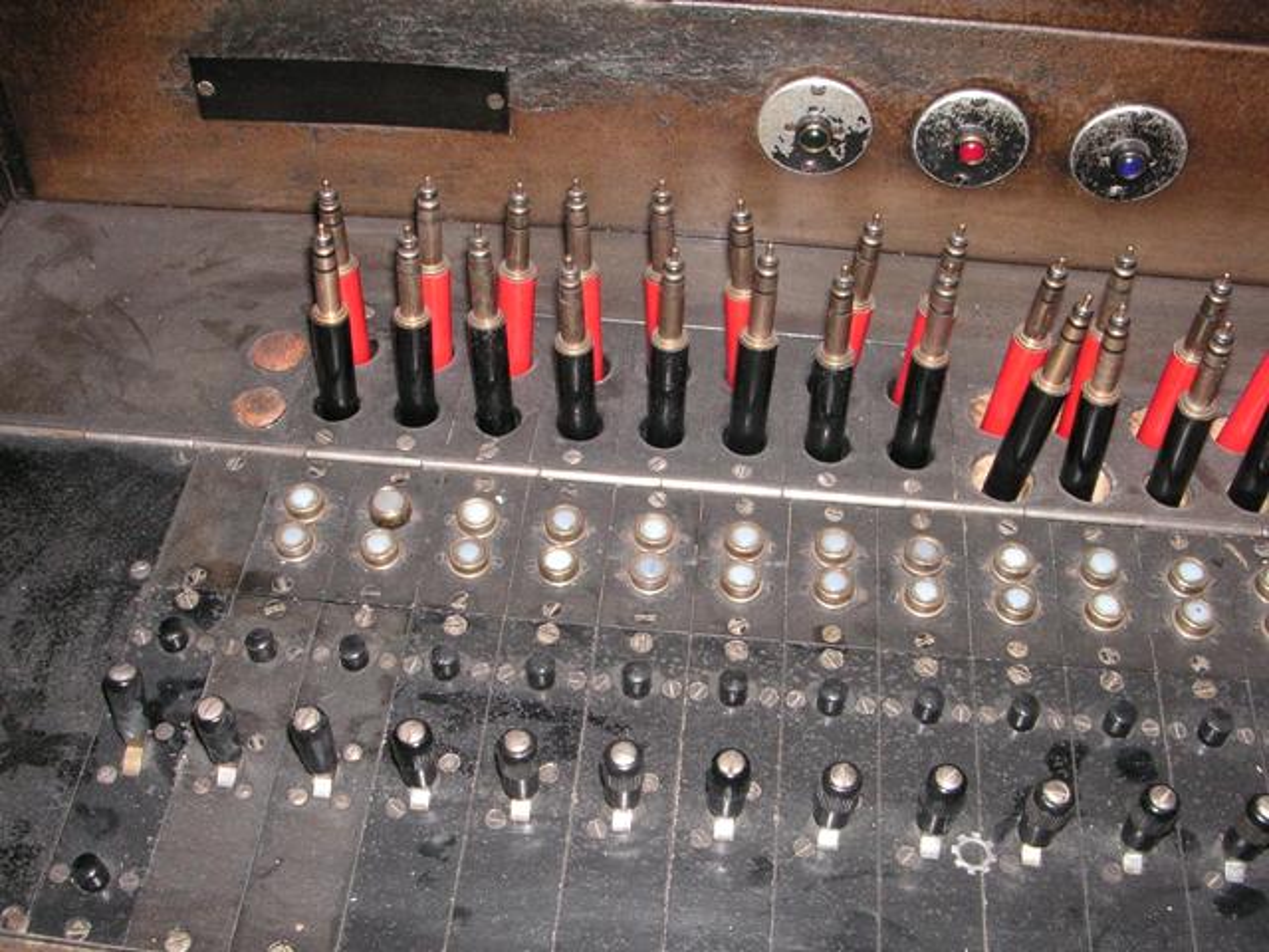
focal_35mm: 38
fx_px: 1393
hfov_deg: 49.0
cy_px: 476
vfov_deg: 37.7
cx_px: 634
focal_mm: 6.3
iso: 160
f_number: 6.6
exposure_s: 1/45
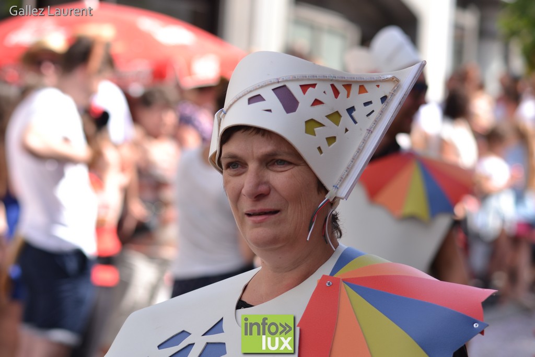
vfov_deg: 10.8
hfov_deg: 16.1
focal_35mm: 128
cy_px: 178
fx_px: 1895
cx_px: 268
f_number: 3.5
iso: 100
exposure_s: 1/400
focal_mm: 85
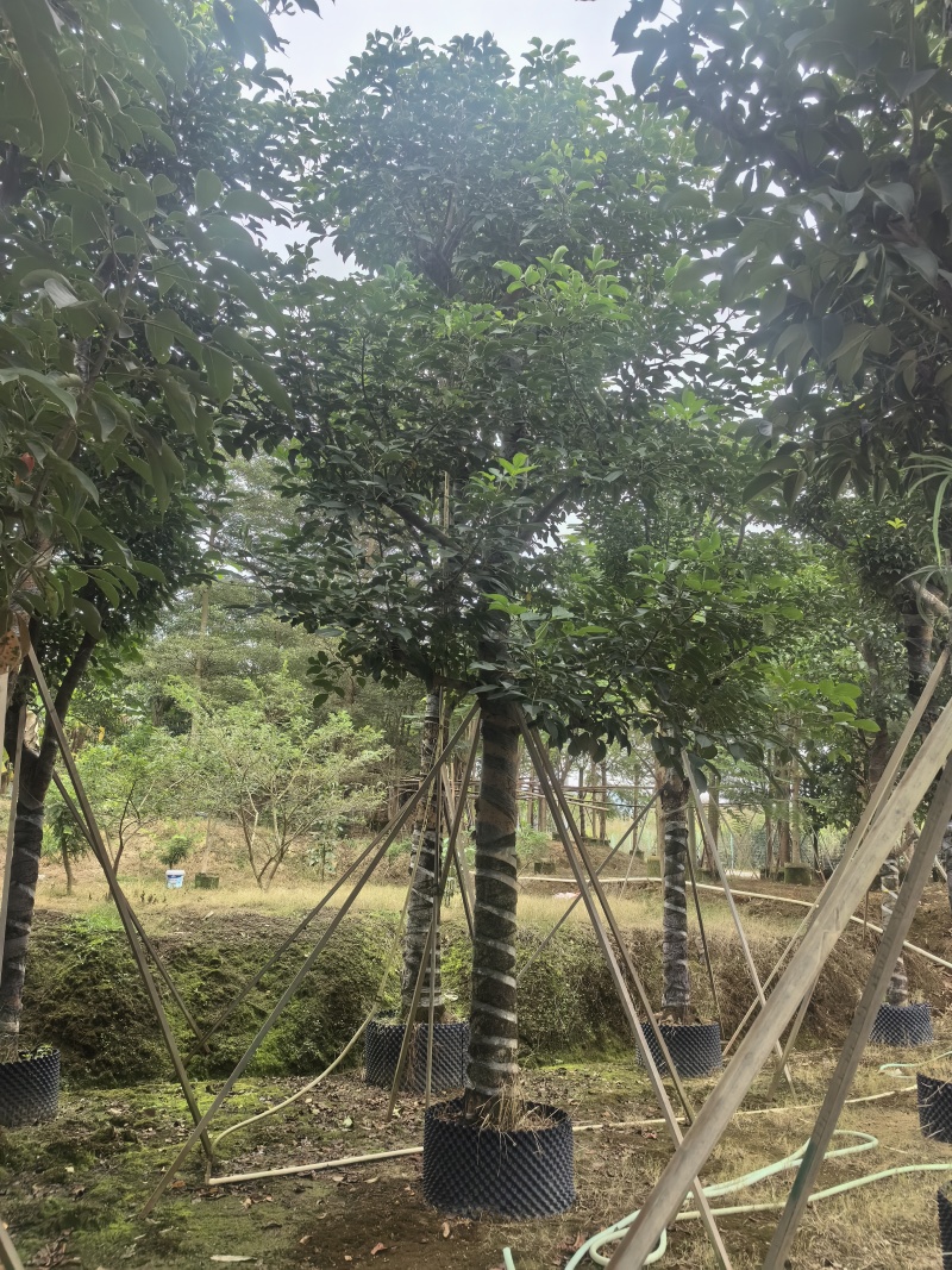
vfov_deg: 65.3
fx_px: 990
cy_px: 635
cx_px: 476
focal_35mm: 27
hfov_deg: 51.3
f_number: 2
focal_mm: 5.72
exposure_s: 1/442
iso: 50
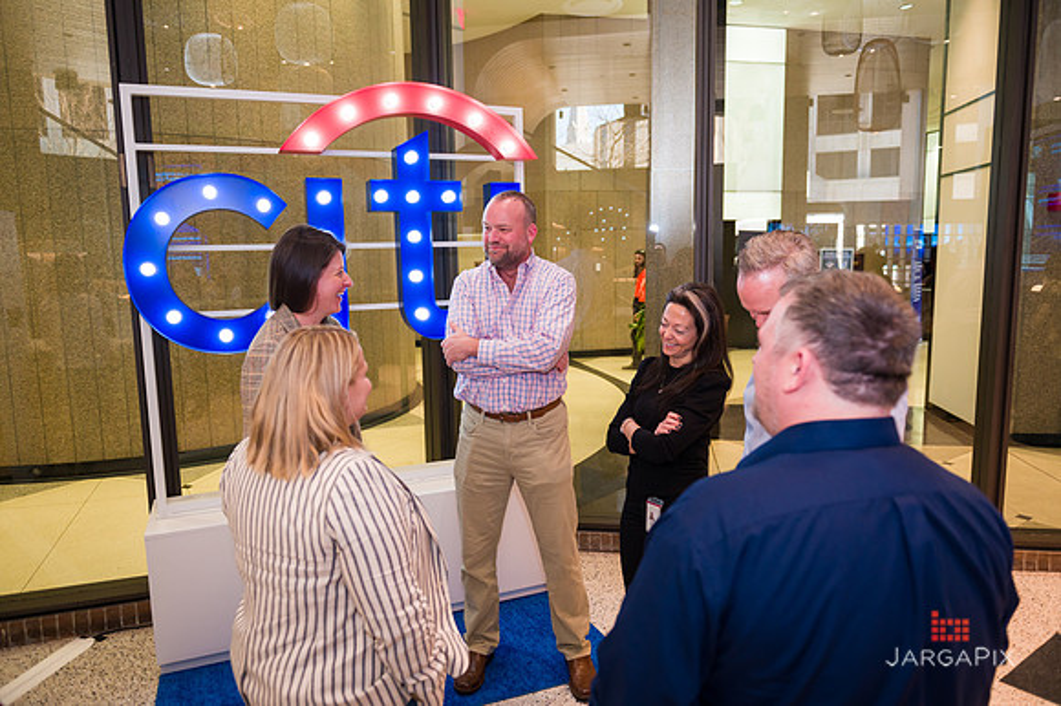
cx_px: 530
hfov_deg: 73.8
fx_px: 707
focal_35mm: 24
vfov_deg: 53.1
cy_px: 353
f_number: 4
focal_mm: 24
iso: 1600
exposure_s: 1/200
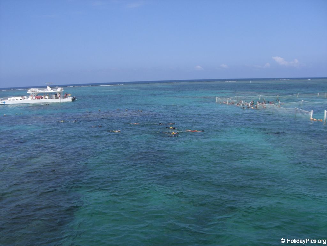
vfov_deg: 37.7
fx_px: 359
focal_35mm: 38
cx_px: 164
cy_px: 123
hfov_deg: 49.0
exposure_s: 1/160
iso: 64
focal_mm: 6.2
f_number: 8
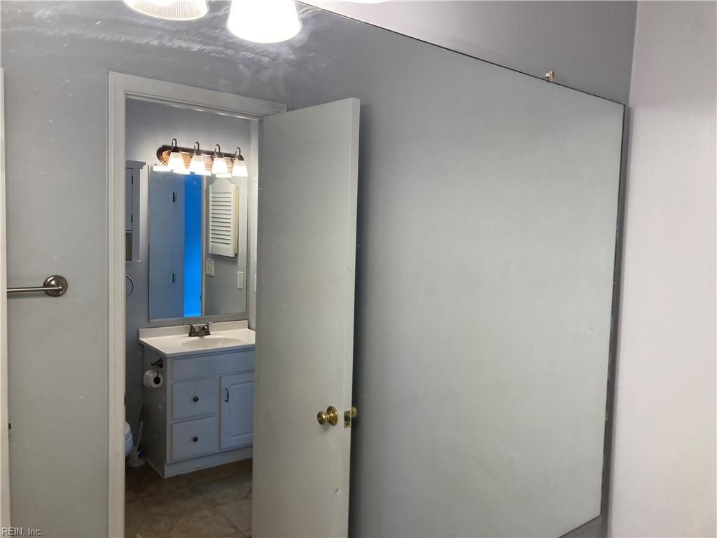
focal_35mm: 28
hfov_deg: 63.4
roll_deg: -1.8
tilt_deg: -3.8
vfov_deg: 49.7
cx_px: 358
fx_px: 580
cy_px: 269
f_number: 1.8
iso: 64
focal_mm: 3.99
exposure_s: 1/120
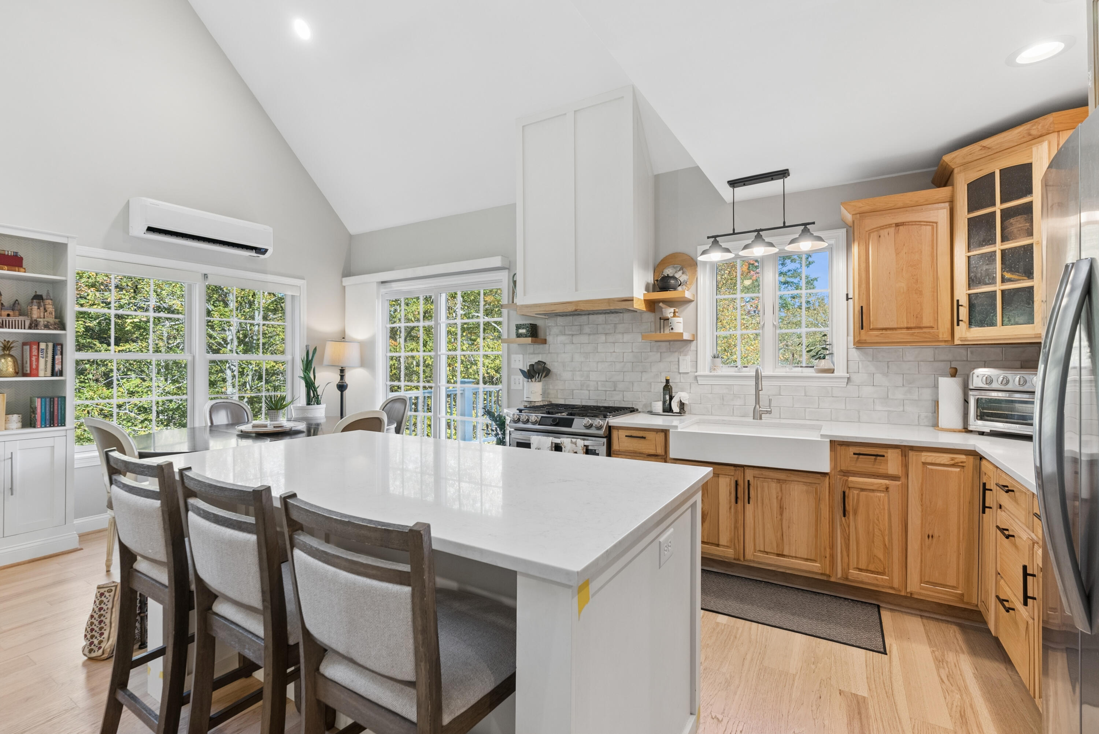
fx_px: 489
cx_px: 550
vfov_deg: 73.8
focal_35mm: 16
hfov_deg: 96.7
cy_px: 367
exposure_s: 1/30
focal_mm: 16
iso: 640
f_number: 7.1
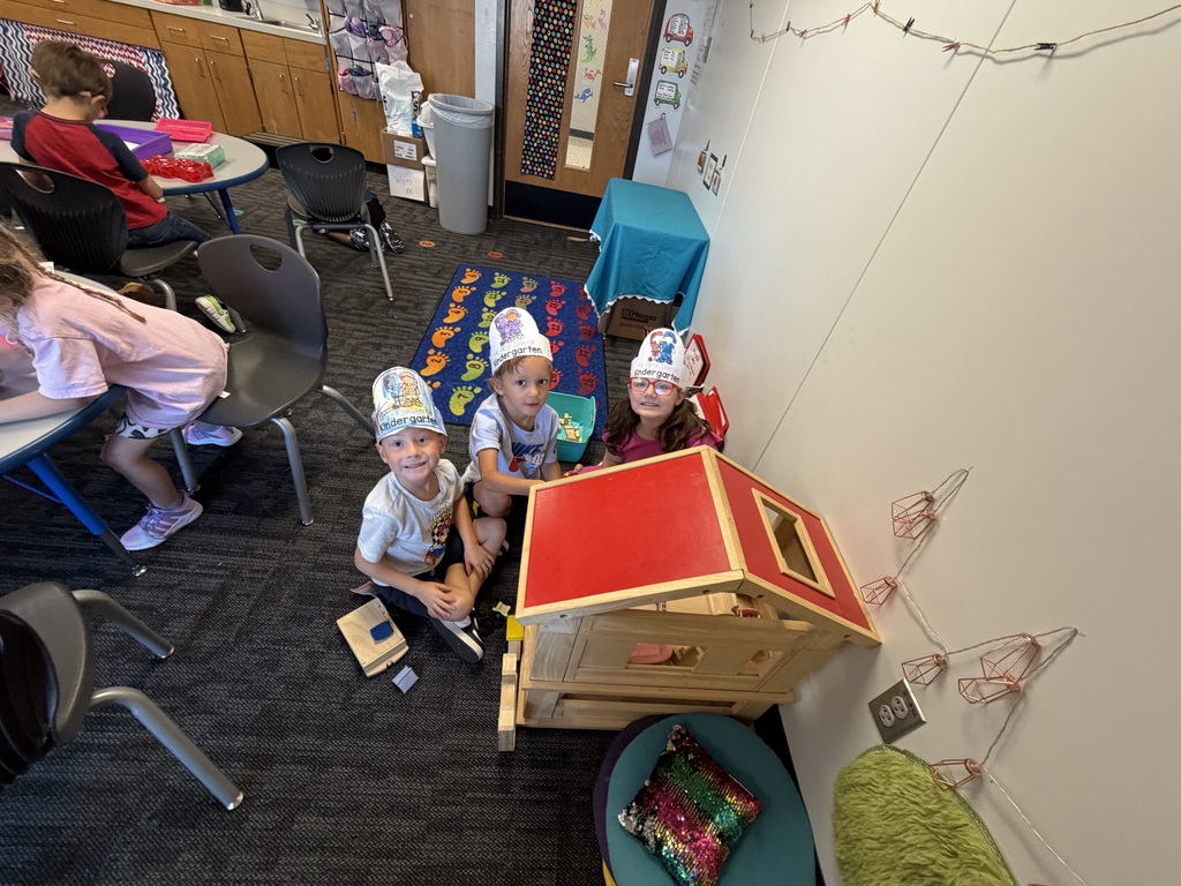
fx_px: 478
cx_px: 590
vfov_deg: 85.7
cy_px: 443
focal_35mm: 14
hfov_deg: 102.1
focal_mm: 2.22
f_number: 2.2
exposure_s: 1/60
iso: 250
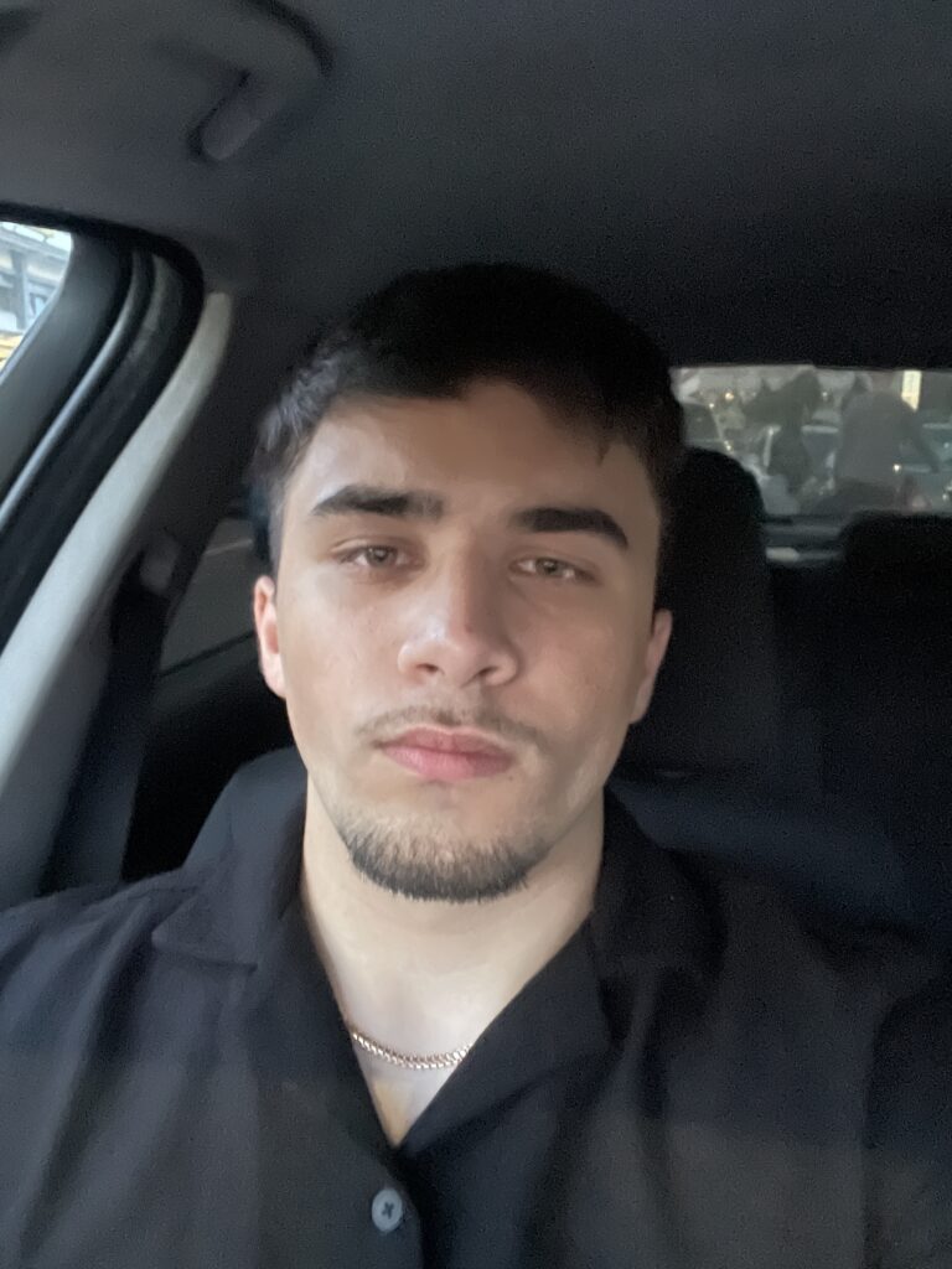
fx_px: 1100
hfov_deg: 46.8
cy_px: 634
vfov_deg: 60.0
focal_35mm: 30
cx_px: 476
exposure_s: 1/15
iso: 1600
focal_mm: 2.71
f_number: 2.2
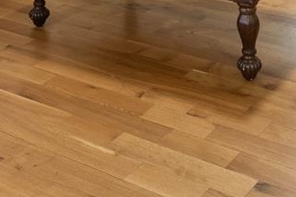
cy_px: -112
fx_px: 608
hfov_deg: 27.2
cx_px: 192
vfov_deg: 16.5
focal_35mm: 74
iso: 200
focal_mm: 10
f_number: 10
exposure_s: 1
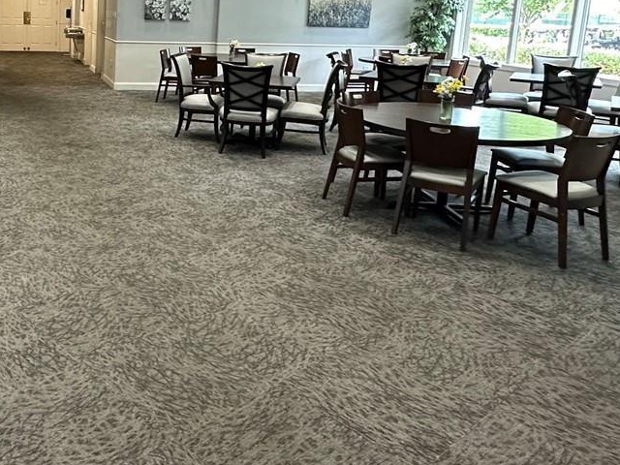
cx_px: 74
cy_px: 97
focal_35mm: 35
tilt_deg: -8.0
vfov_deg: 39.2
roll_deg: -1.3
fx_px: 627
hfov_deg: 47.8
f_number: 2.2
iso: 400
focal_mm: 2.22
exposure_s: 1/60
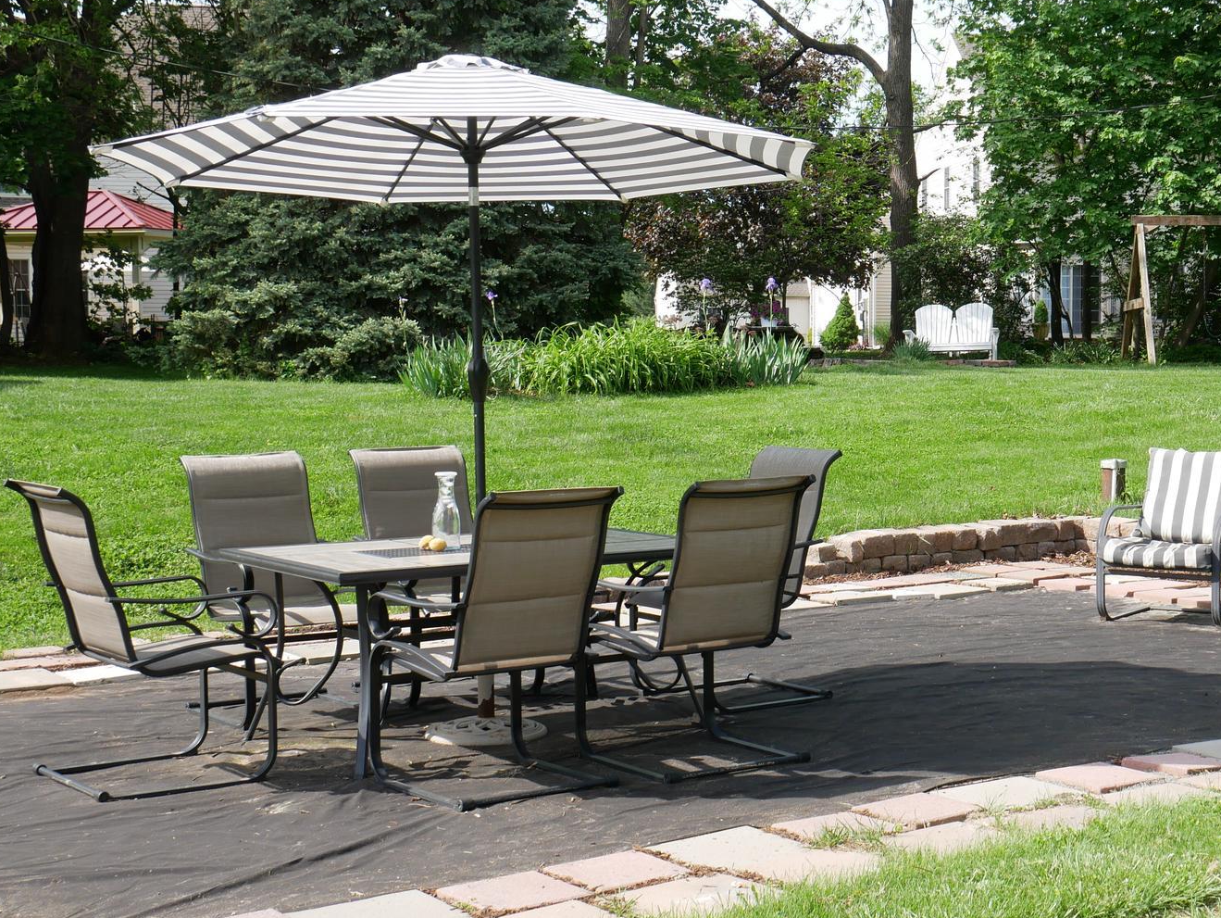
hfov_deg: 30.8
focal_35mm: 62
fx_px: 2188
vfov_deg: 23.7
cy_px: 460
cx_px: 860
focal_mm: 20
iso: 200
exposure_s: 1/250
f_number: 6.3
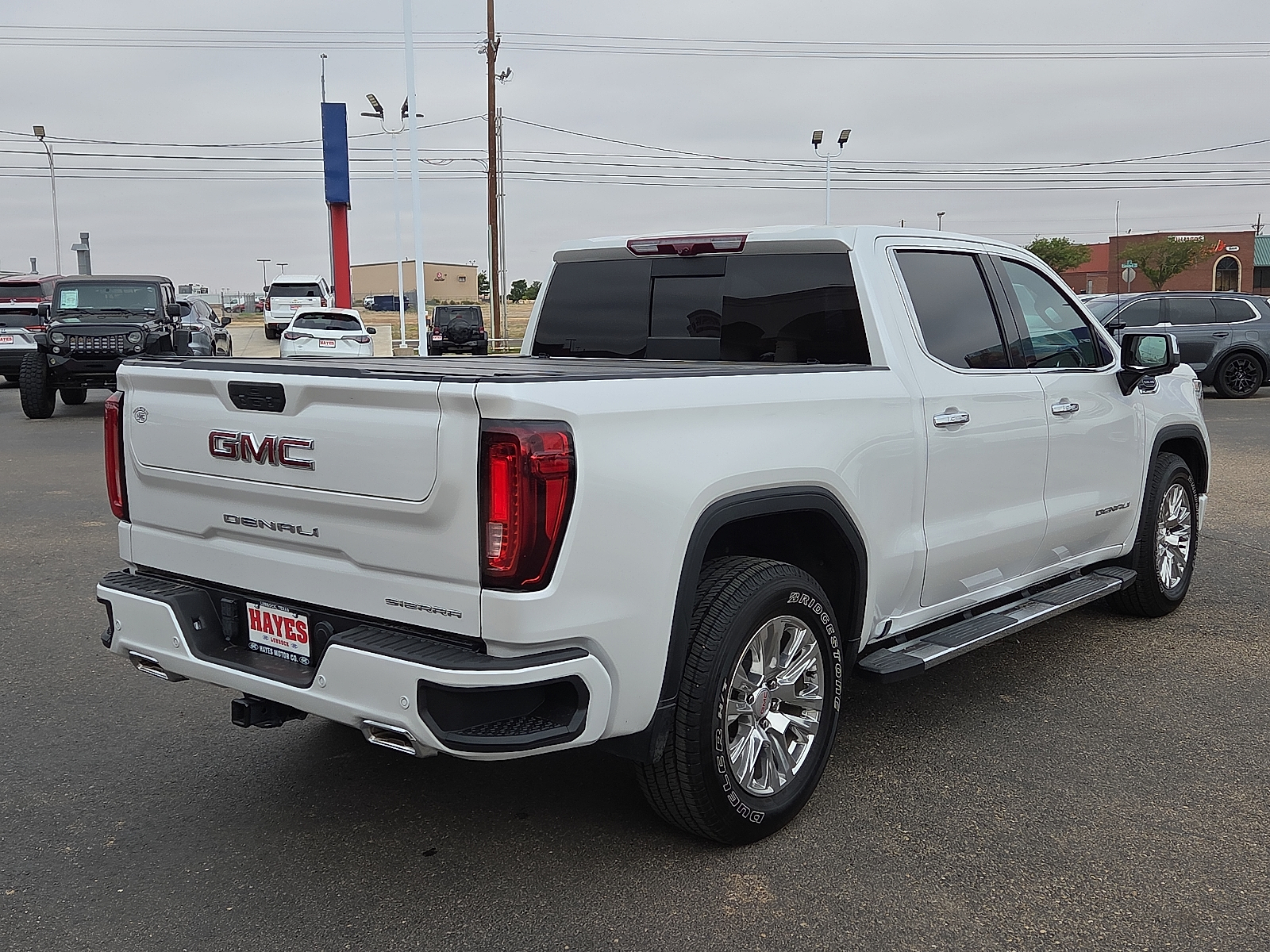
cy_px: 476
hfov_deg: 52.6
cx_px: 635
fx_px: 1284
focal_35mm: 35
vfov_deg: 40.7
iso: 76
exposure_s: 1/5000
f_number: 1.8
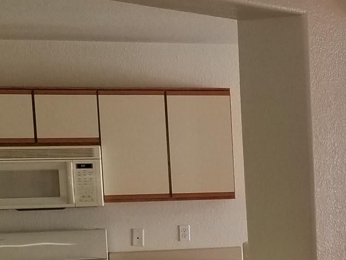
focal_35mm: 104
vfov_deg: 14.0
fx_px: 1040
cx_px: 618
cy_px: 279
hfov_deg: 16.1
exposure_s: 1/60
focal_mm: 4.25
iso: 100
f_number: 1.7
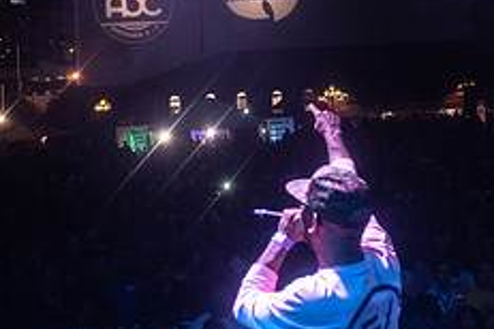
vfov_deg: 21.8
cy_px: 36
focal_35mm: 61
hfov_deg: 32.9
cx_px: 273
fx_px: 837
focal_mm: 20
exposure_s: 1/100
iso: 800
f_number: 3.5
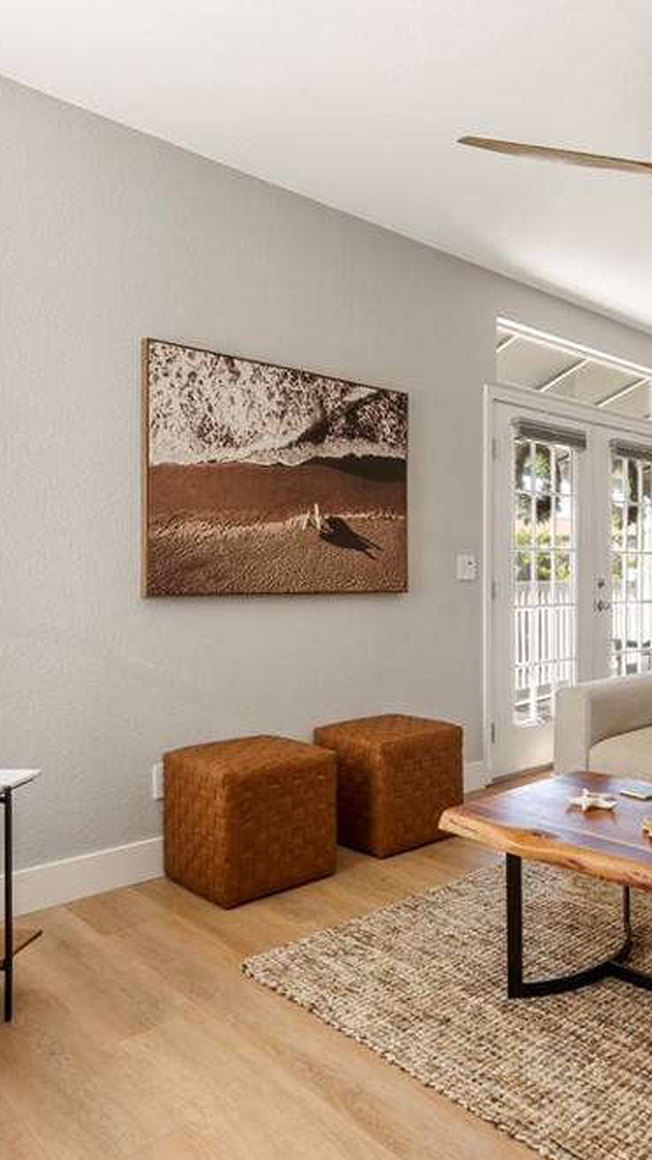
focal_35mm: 26
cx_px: 494
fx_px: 800
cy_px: 570
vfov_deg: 71.9
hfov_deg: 42.9
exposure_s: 1/25
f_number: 9
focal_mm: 16
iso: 320
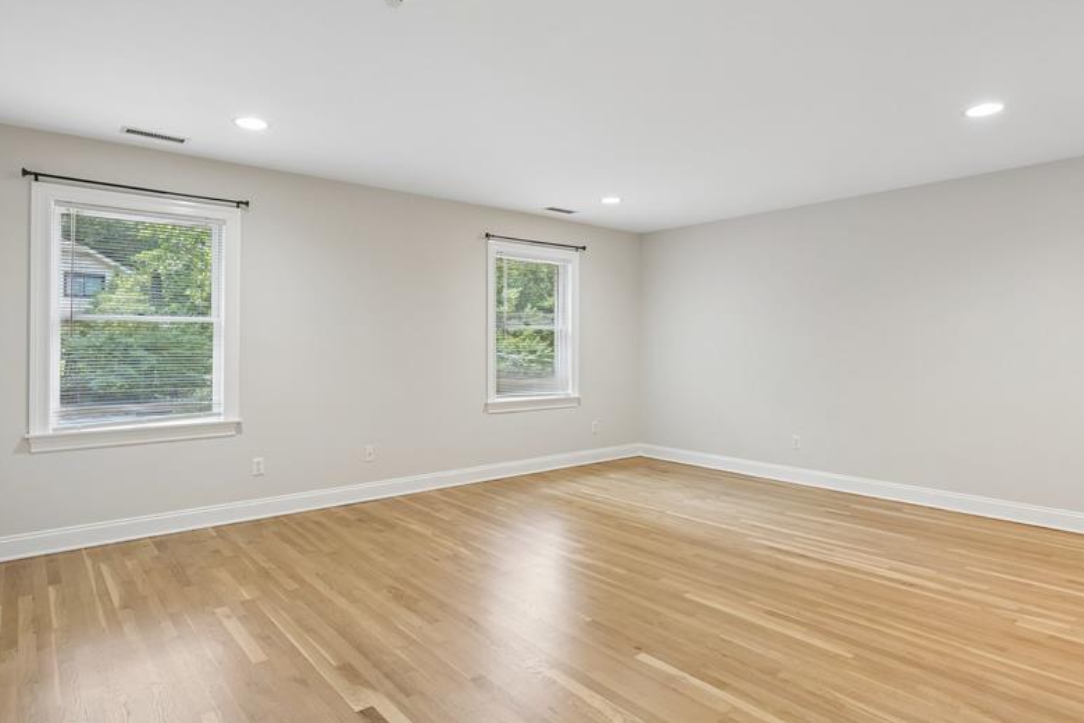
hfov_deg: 79.5
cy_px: 343
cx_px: 548
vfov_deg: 58.0
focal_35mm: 22
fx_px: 652
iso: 400
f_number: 8
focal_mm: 16.5
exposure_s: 1/15
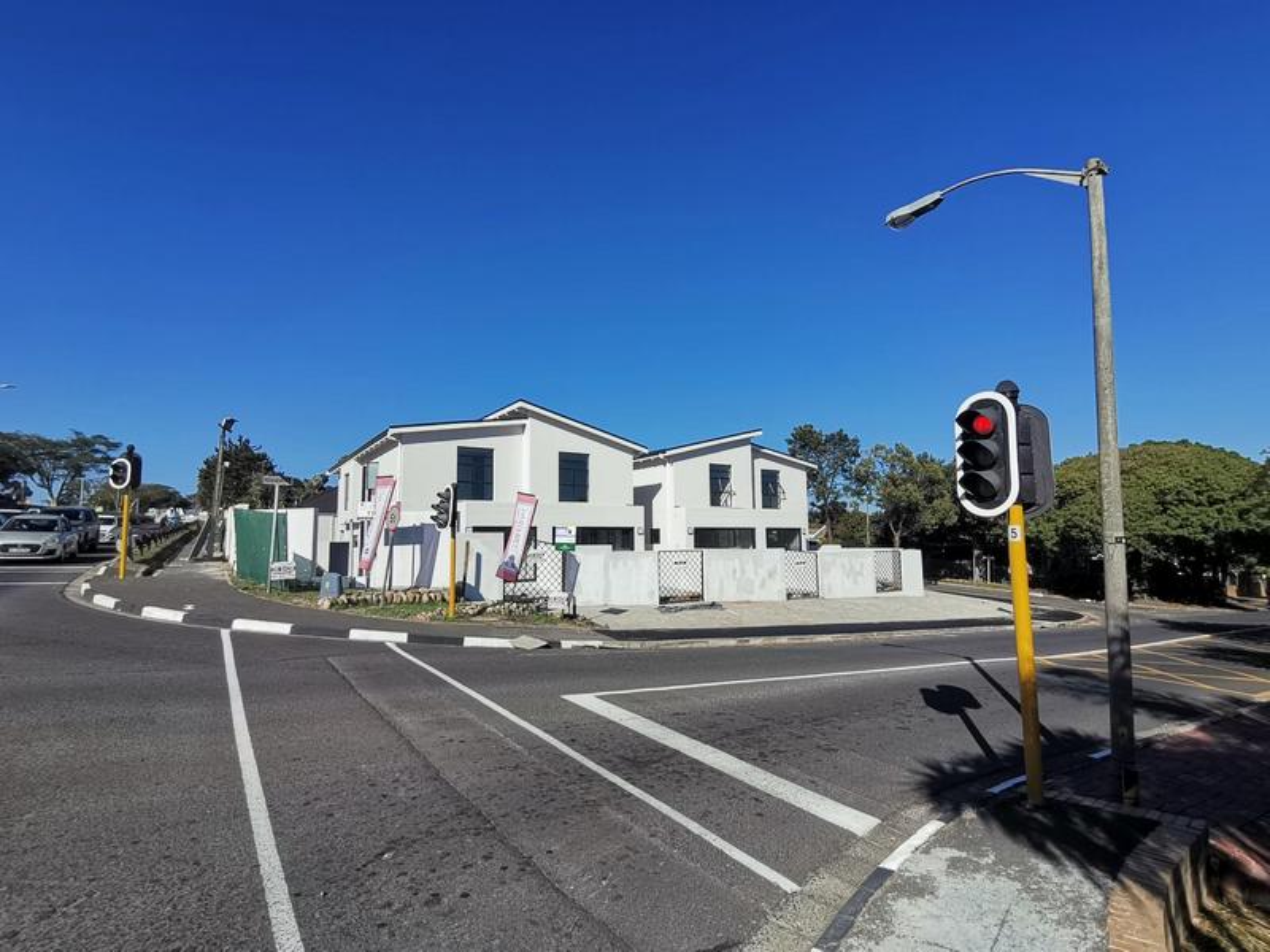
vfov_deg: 74.7
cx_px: 635
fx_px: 624
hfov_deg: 91.0
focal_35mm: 17
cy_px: 476
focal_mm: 1.78
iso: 50
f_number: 2.4
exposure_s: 1/1957
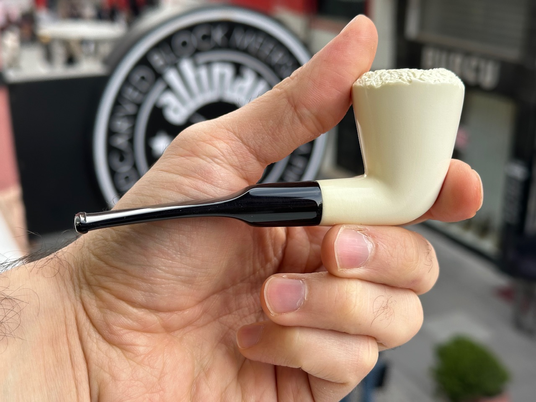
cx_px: 268
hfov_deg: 39.7
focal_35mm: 48
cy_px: 201
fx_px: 743
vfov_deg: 30.3
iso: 64
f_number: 1.78
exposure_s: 1/358
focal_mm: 6.86
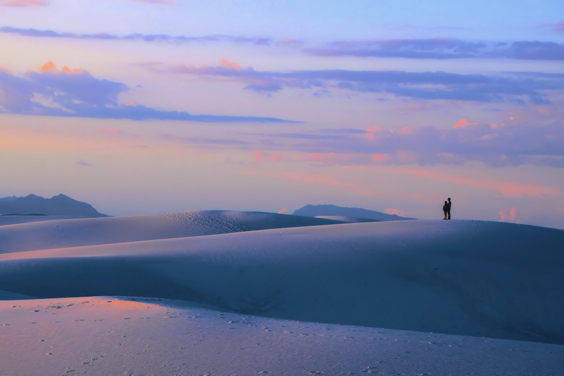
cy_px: 188
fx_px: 1763
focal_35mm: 112
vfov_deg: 12.2
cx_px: 282
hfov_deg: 18.2
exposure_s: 1/100
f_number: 8
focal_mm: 75
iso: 200
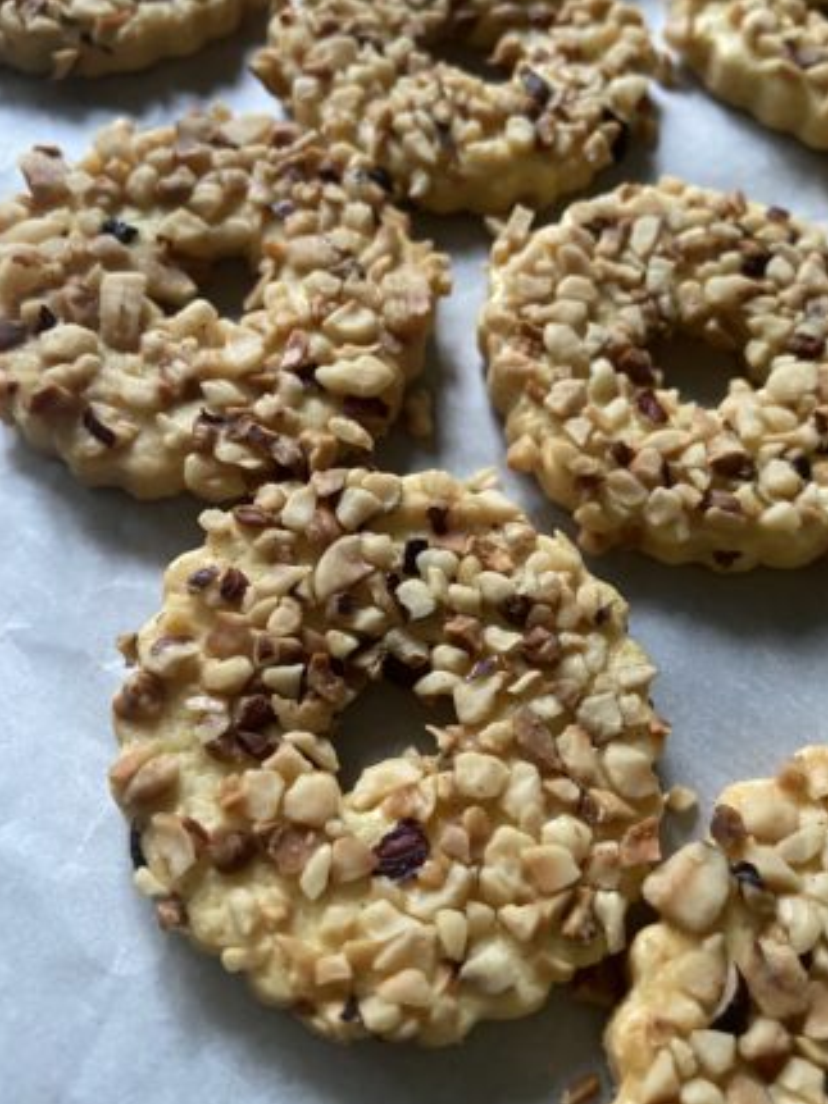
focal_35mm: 29
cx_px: 455
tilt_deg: -60.2
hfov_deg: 48.1
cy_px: 556
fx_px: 925
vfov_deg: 61.7
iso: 640
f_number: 1.8
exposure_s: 1/31
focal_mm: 4.25
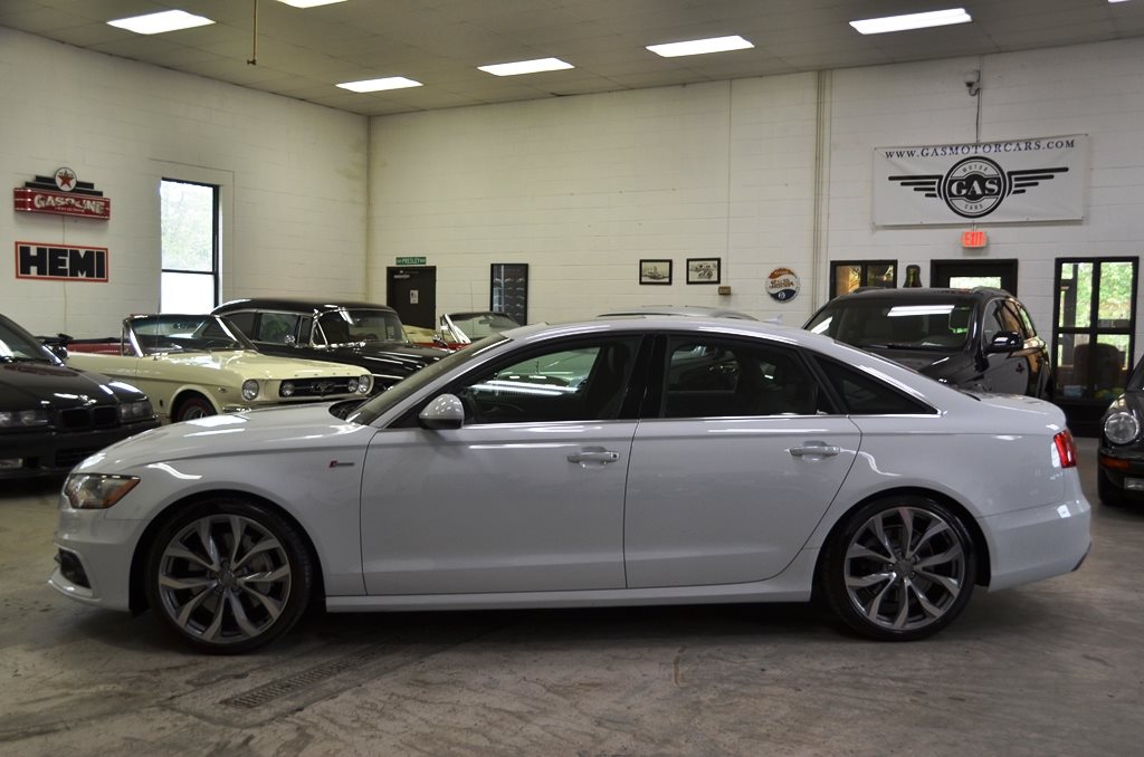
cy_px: 378
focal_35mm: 36
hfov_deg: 53.2
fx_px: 1142
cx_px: 572
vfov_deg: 36.7
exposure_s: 1/60
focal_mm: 24
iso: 450
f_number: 4
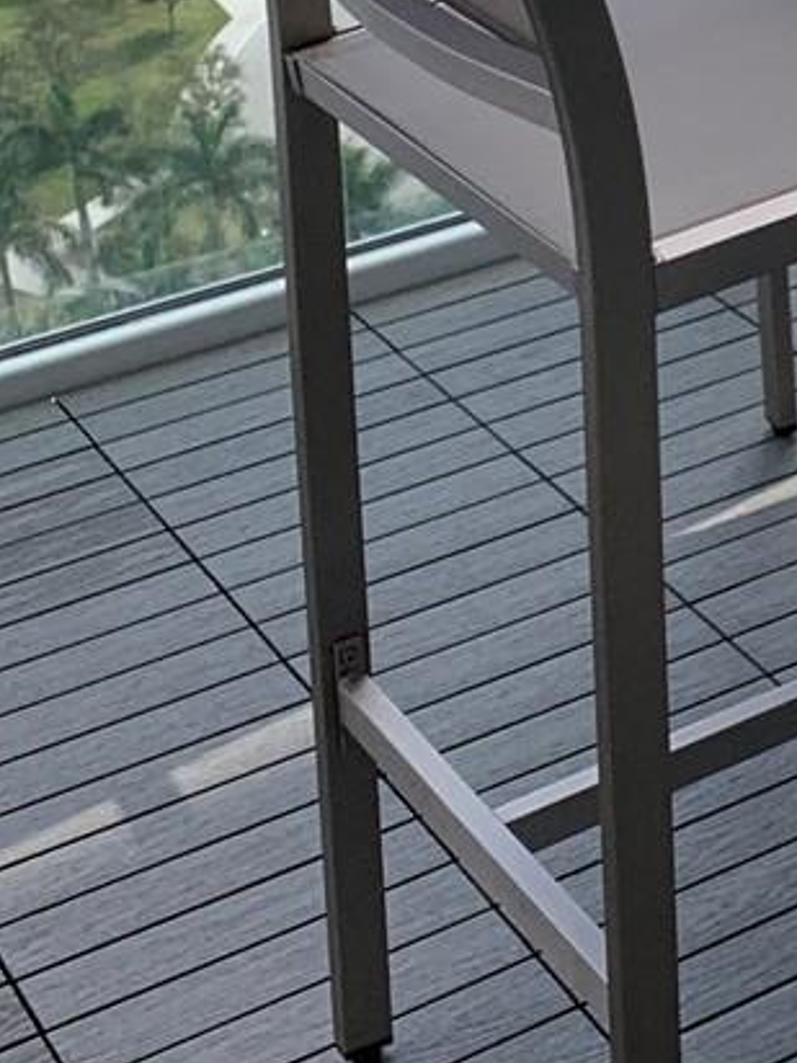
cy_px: -206
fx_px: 3101
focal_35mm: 101
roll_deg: +1.8
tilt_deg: -16.4
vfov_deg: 18.5
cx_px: 1483
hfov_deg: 13.1
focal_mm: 4.25
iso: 25
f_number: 1.8
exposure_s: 1/1748
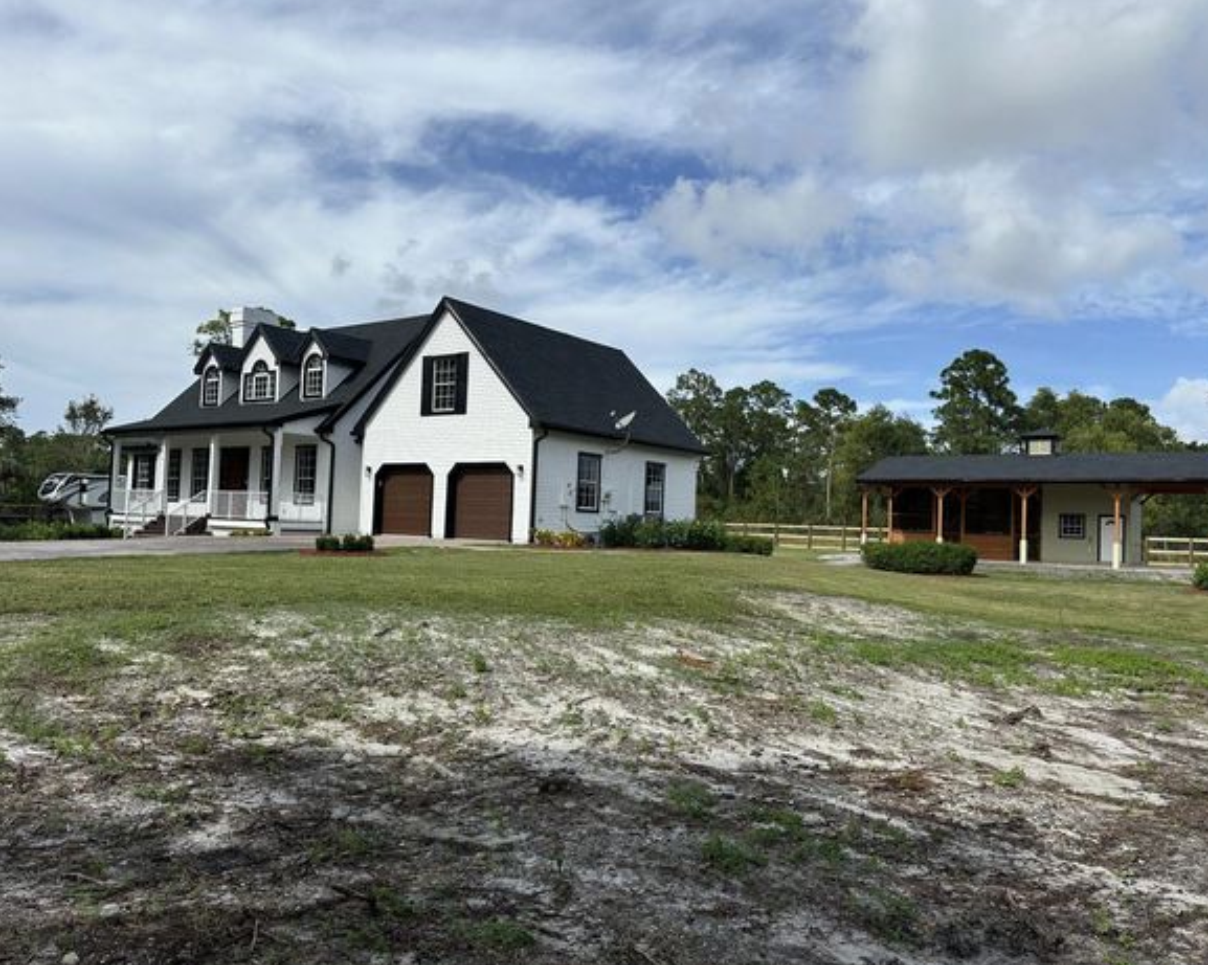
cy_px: 494
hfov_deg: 66.1
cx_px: 601
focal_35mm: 26
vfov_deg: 54.9
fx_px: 929
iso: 80
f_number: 1.78
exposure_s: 1/6623
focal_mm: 6.86
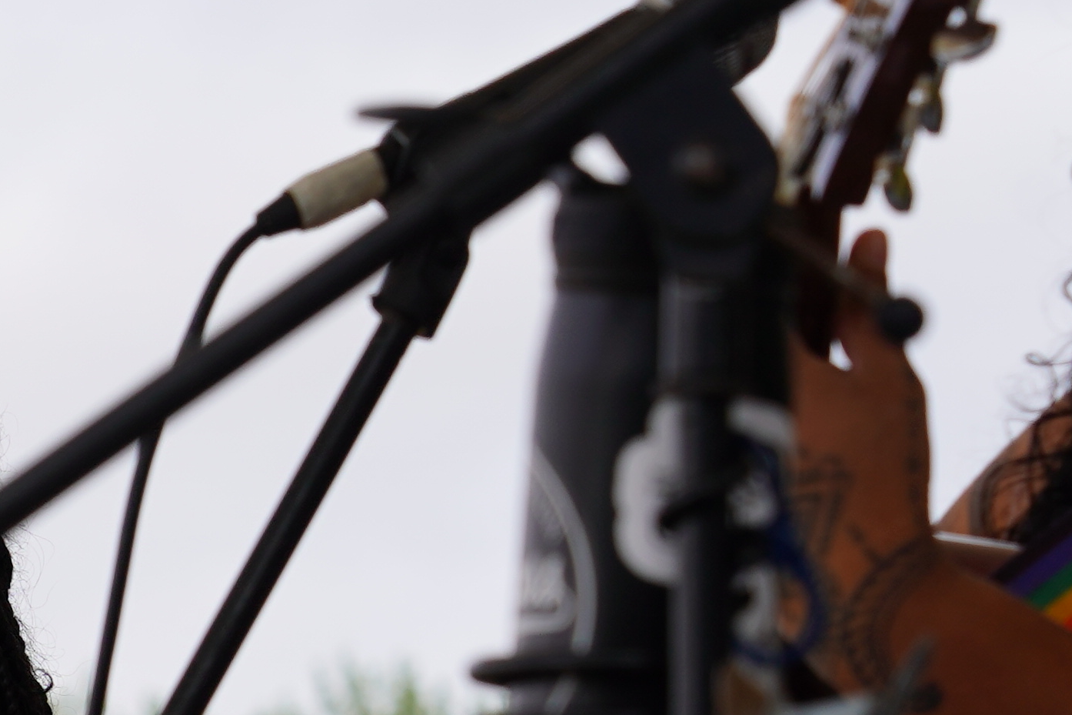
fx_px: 13457
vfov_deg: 3.0
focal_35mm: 452
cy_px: 759
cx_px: -1144
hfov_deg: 4.5
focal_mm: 105
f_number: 7.1
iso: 100
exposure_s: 1/200
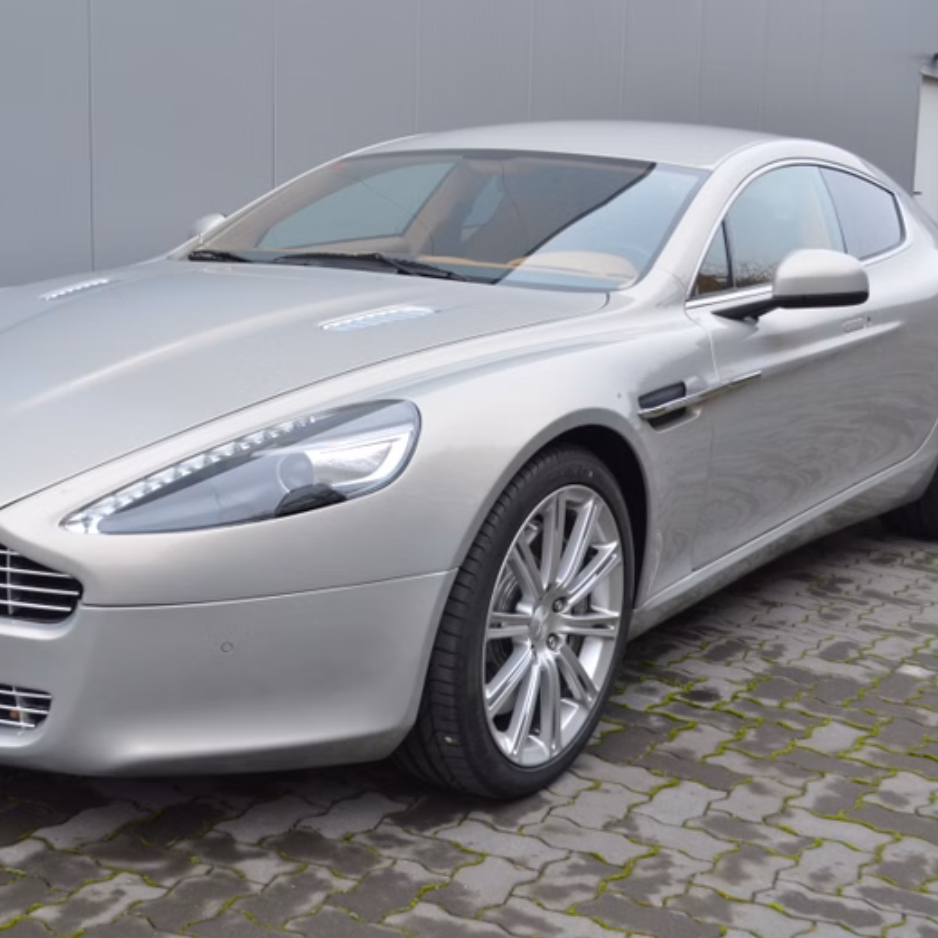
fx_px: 1564
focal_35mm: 51
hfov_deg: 33.3
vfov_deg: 33.4
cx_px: 376
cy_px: 466
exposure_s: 1/30
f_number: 4.2
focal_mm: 26
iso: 800
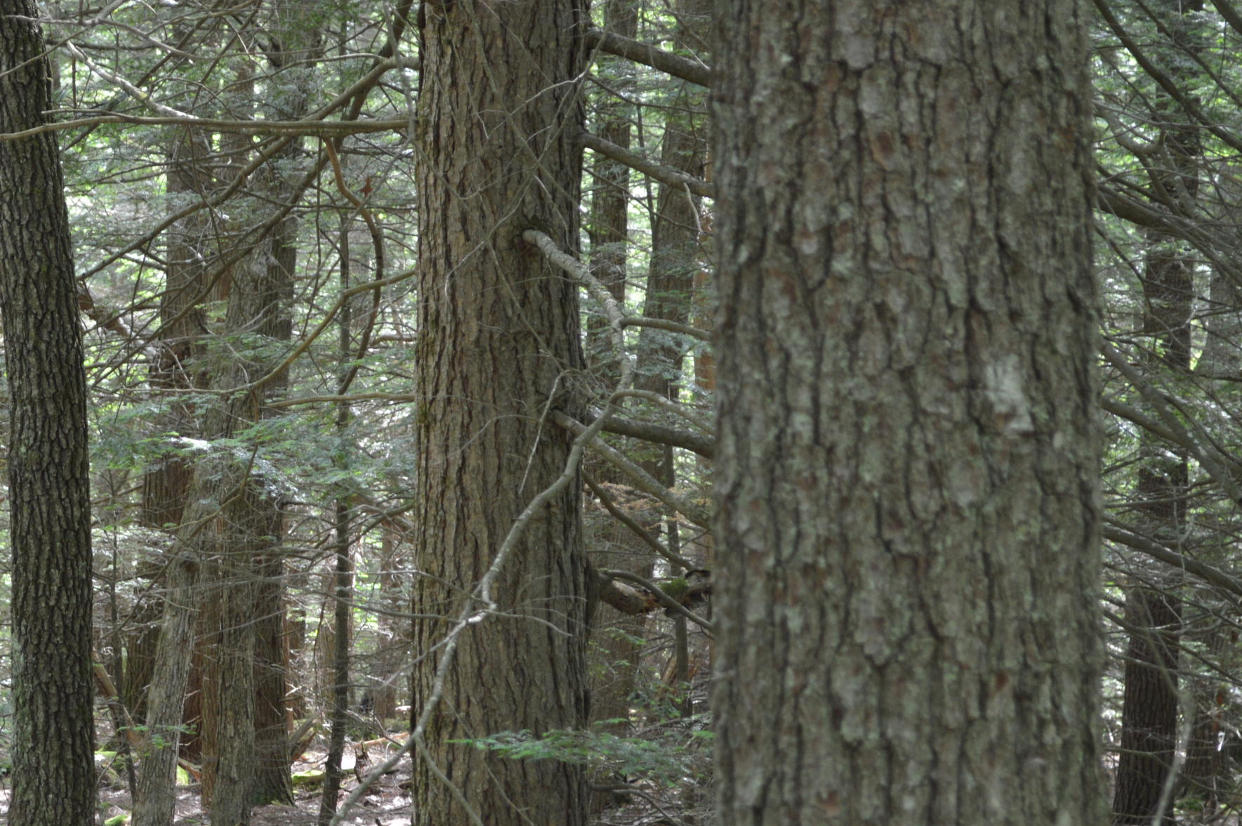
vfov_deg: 11.7
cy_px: 612
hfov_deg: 17.3
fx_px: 4033
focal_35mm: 117
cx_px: 211
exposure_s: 1/50
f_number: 5.3
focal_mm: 46
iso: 400
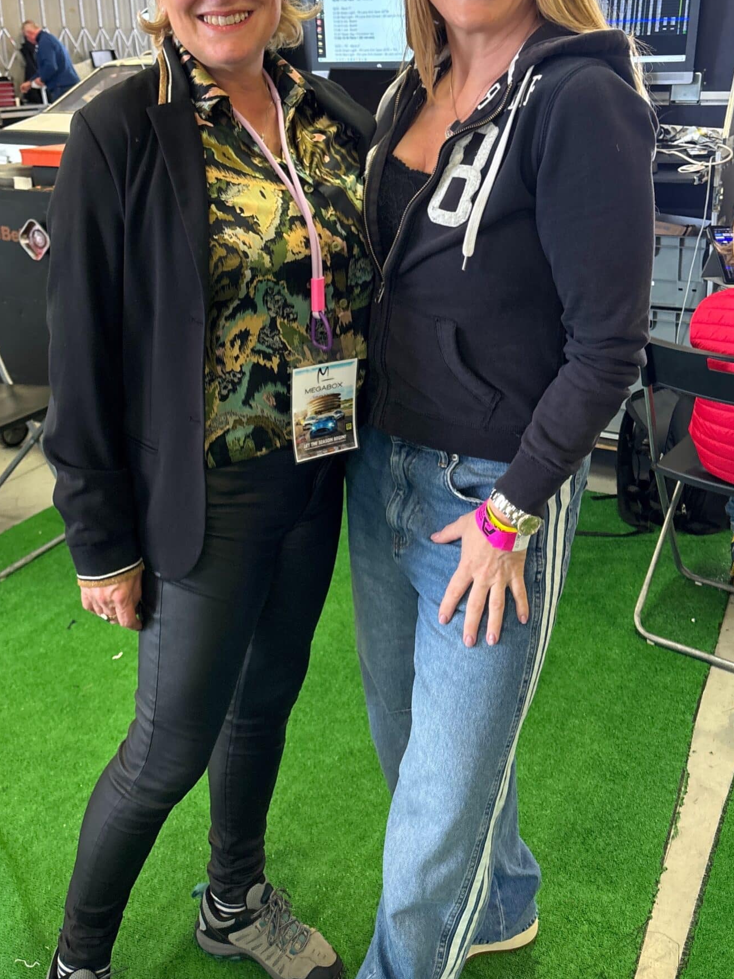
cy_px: 340
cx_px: 328
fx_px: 1074
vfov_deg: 48.3
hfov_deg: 37.7
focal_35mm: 38
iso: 125
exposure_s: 1/50
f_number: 1.6
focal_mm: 5.96
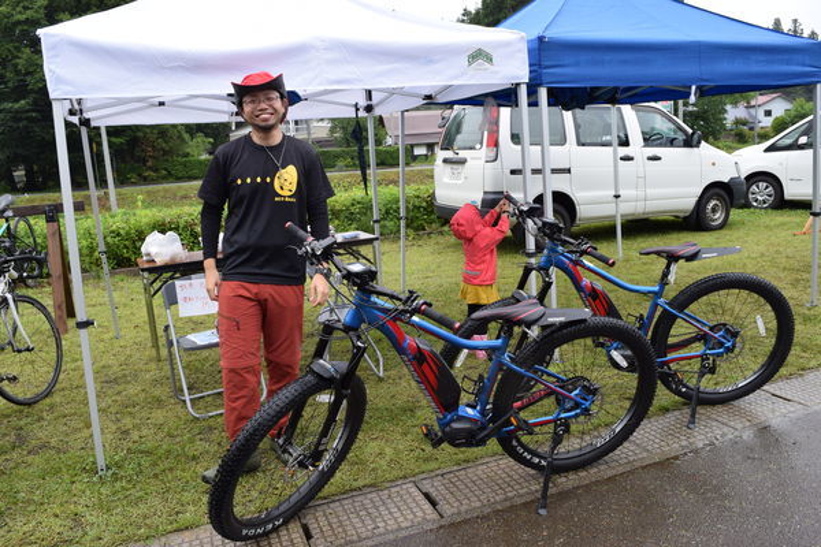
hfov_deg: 67.4
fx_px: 616
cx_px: 410
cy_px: 274
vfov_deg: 47.9
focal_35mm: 27
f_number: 8
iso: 400
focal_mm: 18
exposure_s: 1/250
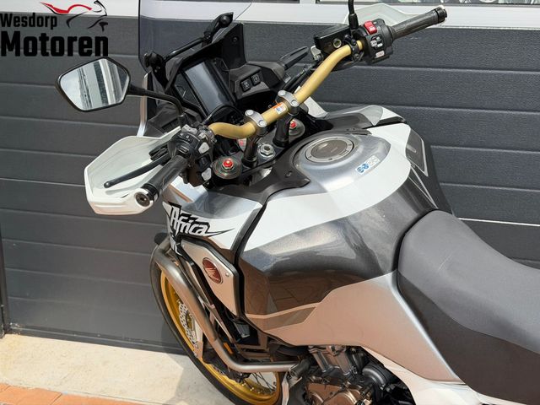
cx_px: 270
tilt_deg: -16.8
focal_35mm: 48
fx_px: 749
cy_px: 202
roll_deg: -0.9
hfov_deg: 39.7
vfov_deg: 30.3
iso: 100
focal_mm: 6.76
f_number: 1.78
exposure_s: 1/5587
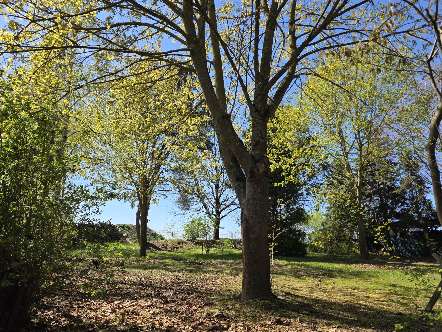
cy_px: 166
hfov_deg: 73.9
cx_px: 221
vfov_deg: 58.9
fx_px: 294
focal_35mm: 23
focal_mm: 6.3
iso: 80
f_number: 1.7
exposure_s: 1/3092
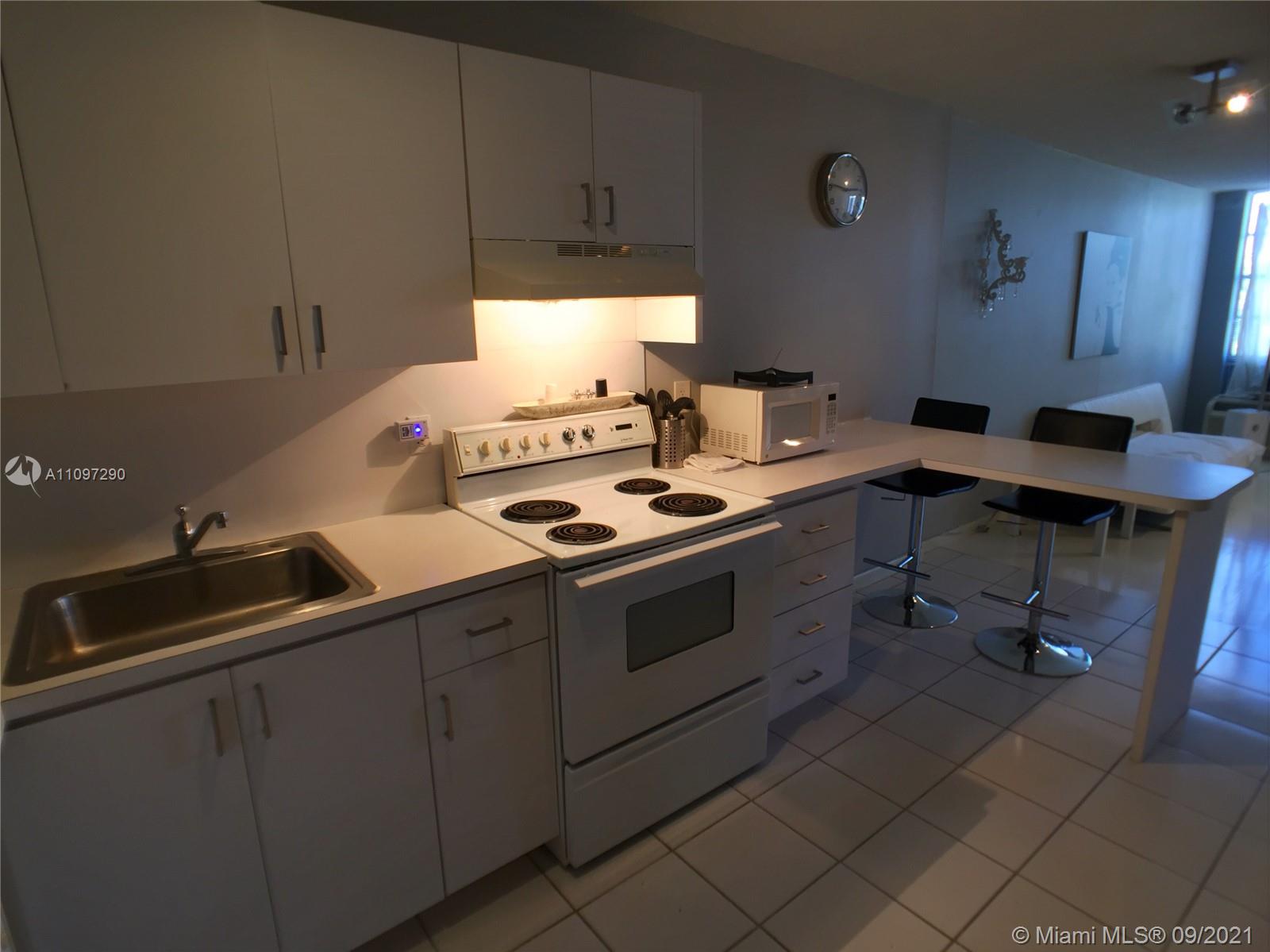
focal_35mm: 29
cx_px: 635
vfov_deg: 48.2
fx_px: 1064
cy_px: 476
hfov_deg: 61.7
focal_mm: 4.15
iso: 40
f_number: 2.2
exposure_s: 1/60
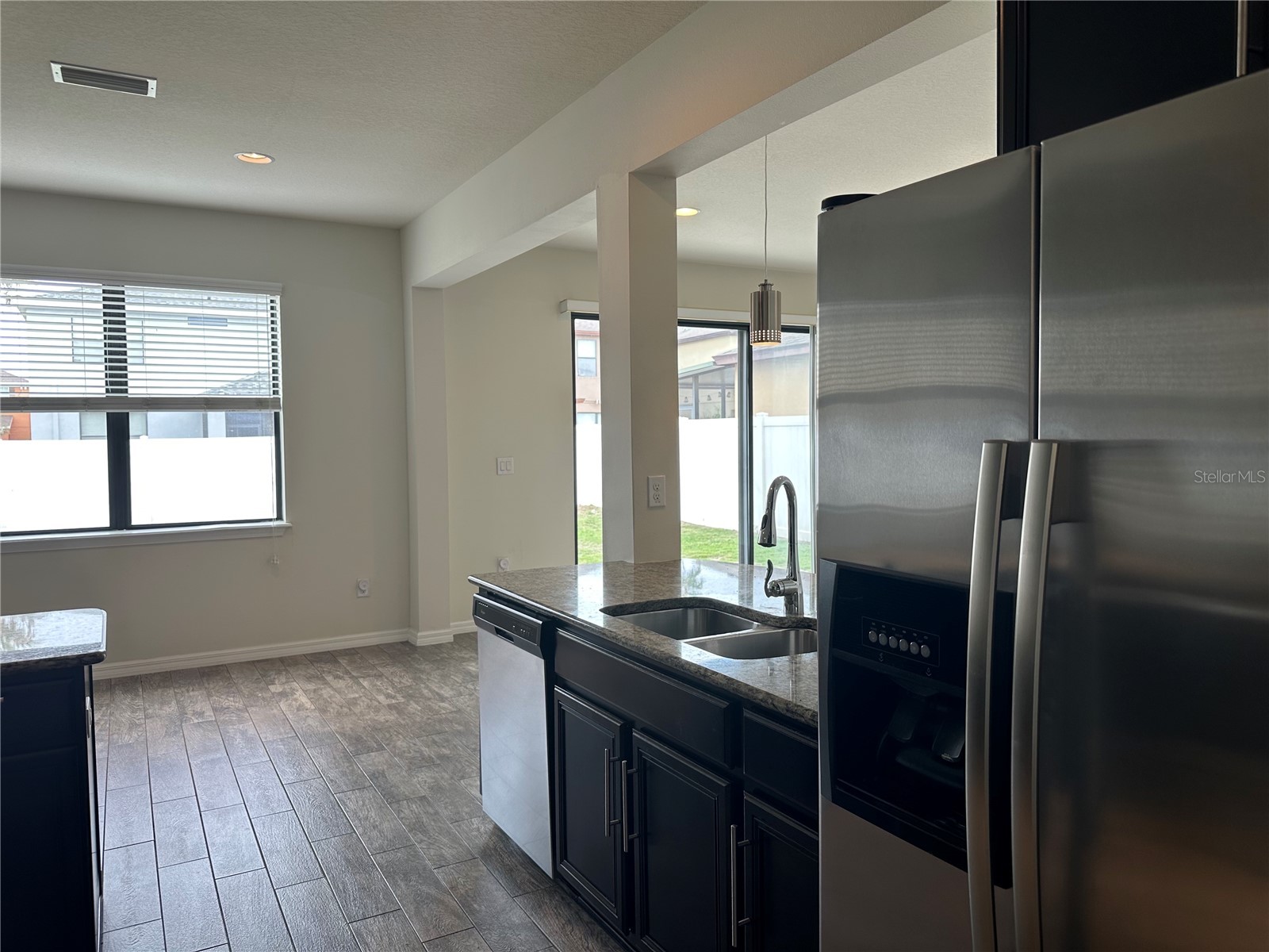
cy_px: 476
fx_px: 880
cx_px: 634
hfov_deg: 71.6
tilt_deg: -2.1
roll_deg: +0.2
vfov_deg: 56.8
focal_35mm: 24
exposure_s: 1/154
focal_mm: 6.86
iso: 64
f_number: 1.78
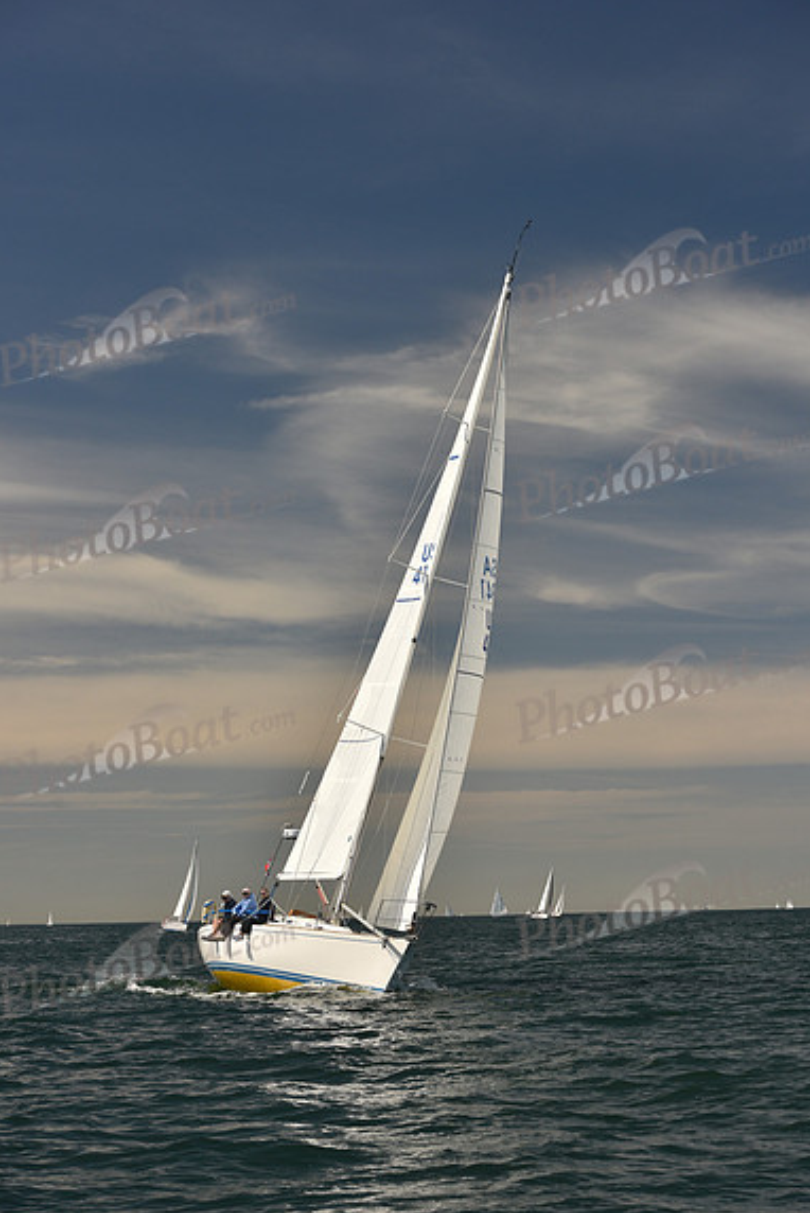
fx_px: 2393
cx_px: 406
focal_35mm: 71
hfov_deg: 19.2
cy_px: 609
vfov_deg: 28.4
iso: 250
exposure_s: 1/640
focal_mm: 70
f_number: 7.1
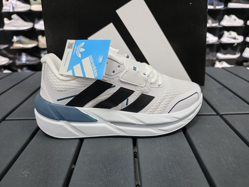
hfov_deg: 73.9
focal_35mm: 23
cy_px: 94
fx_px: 165
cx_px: 124
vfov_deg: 58.9
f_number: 1.7
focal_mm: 6.3
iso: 160
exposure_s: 1/100
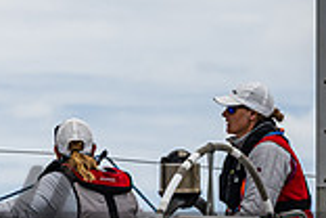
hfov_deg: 3.9
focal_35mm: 522
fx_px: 4727
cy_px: 265
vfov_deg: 2.6
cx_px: -224
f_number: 7.1
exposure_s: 1/2500
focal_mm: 140
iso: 640
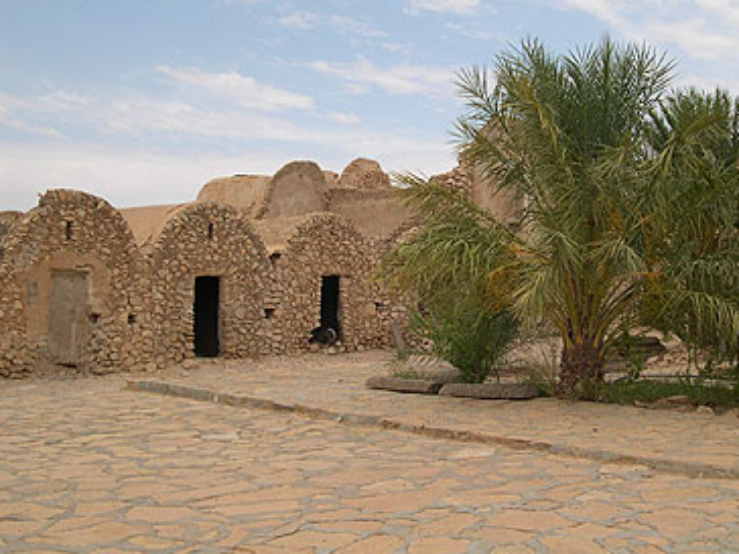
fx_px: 1003
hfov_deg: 40.3
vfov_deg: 30.8
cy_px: 219
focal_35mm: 47
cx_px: 443
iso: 100
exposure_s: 1/210
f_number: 7.6
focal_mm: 8
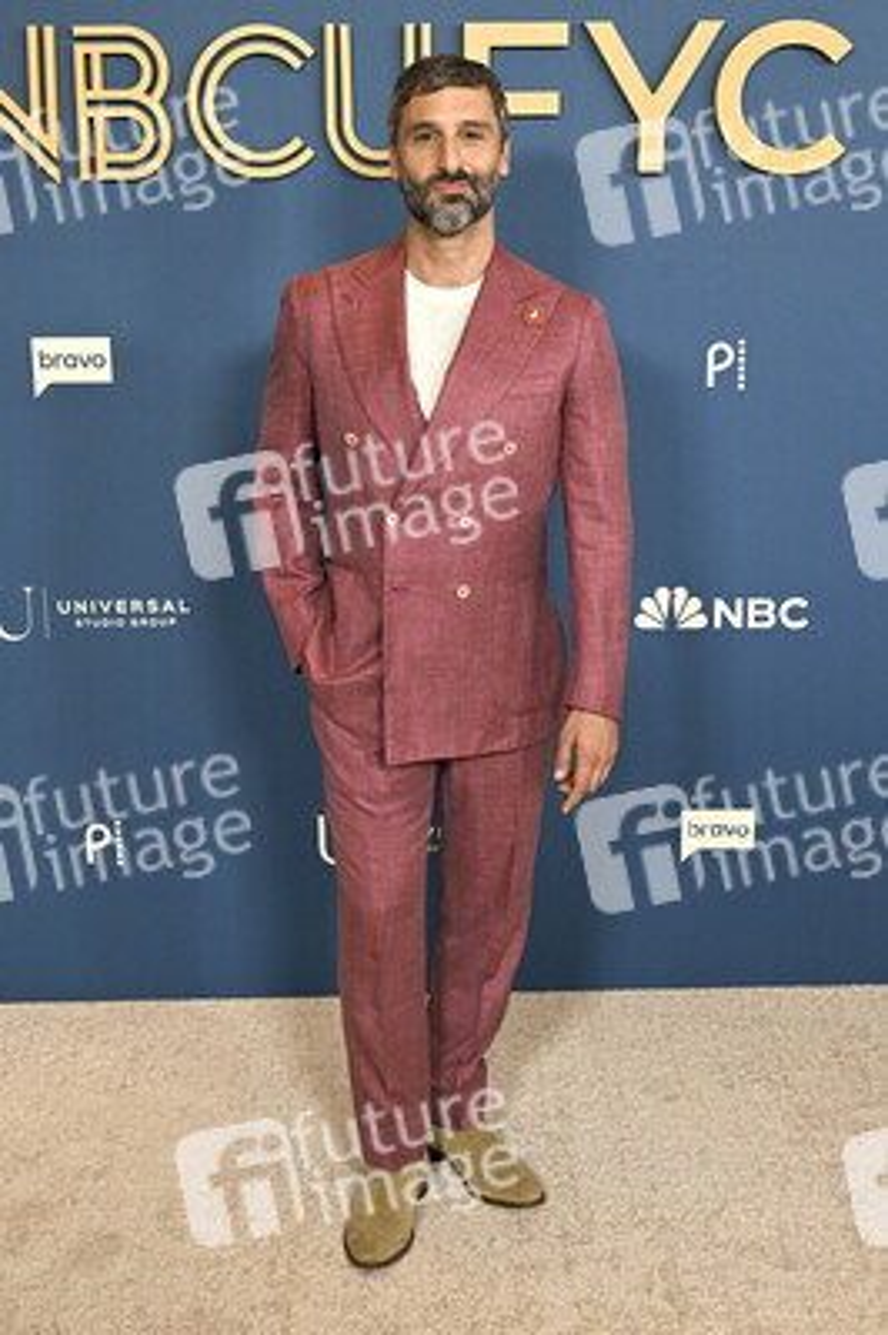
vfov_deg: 43.6
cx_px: 444
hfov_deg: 29.8
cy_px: 668
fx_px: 1668
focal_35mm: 45
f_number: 5.6
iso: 2000
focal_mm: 45
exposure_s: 1/320
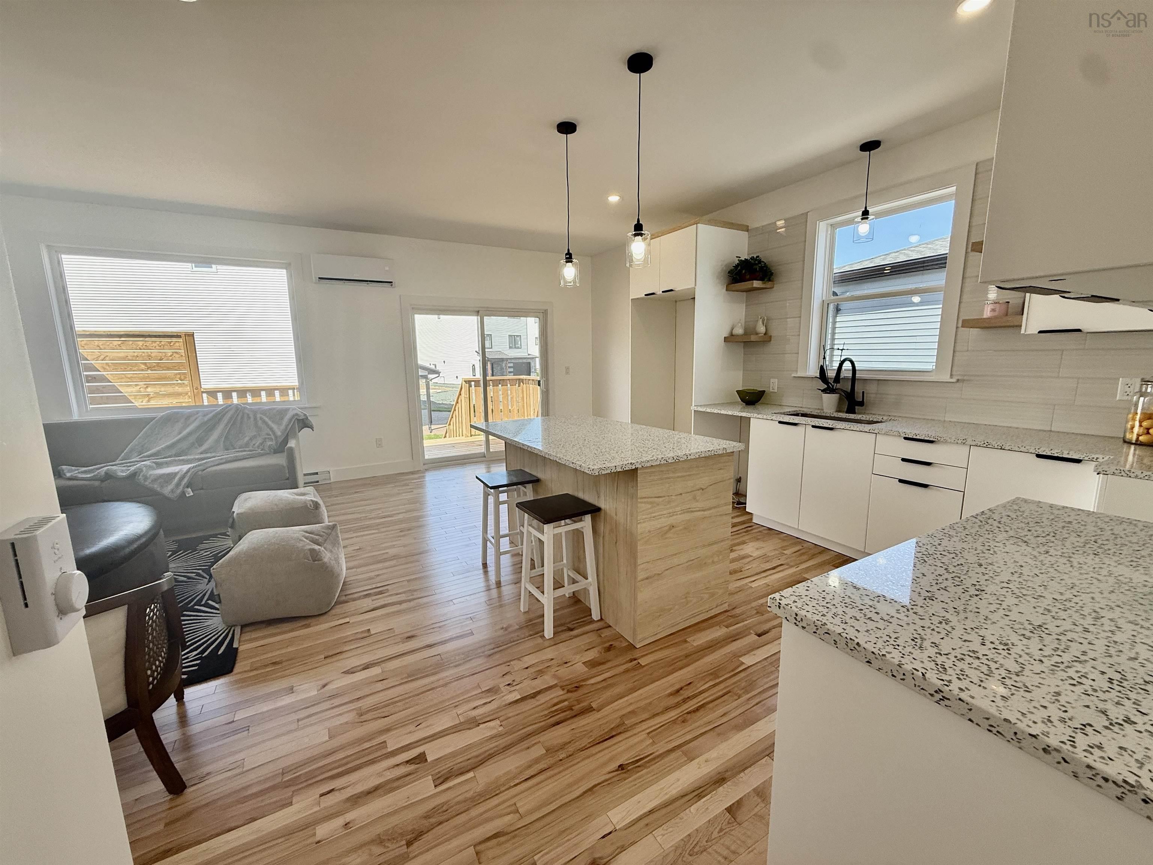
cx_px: 576
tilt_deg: -8.5
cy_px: 432
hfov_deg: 102.1
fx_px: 466
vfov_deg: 85.7
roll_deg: +0.9
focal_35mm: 14
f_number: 2.2
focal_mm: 2.22
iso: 64
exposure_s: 1/228
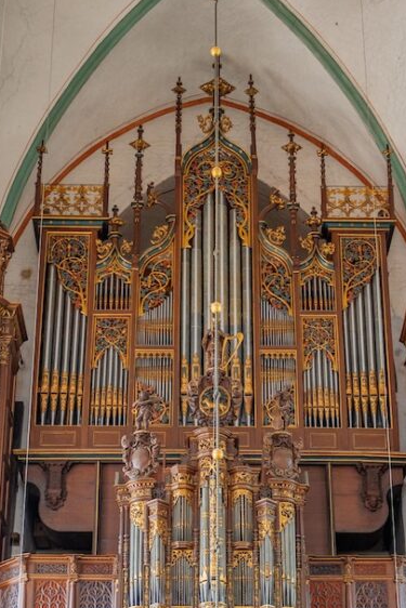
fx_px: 1335
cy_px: 406
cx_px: 202
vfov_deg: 25.5
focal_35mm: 79
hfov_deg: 17.3
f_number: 2.8
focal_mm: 40
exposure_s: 1/40
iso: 1250
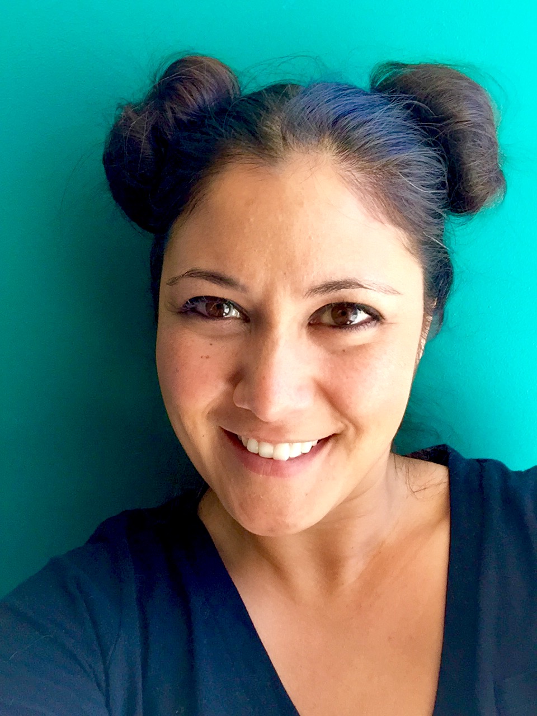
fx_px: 641
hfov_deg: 45.4
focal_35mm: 31
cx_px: 268
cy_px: 358
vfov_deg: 58.4
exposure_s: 1/120
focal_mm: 2.65
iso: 50
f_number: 2.2
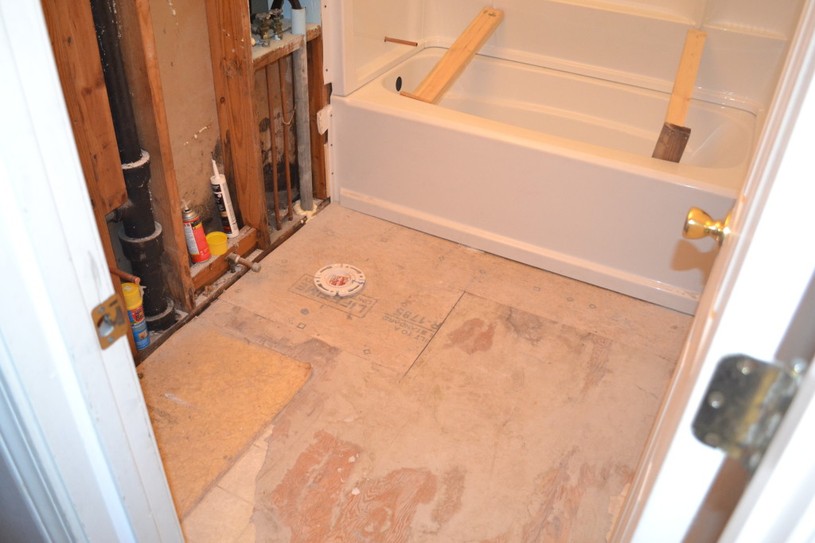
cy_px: 272
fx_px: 679
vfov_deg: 43.6
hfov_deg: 61.9
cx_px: 408
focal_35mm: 30
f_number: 3.8
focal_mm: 20
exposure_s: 1/60
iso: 2200
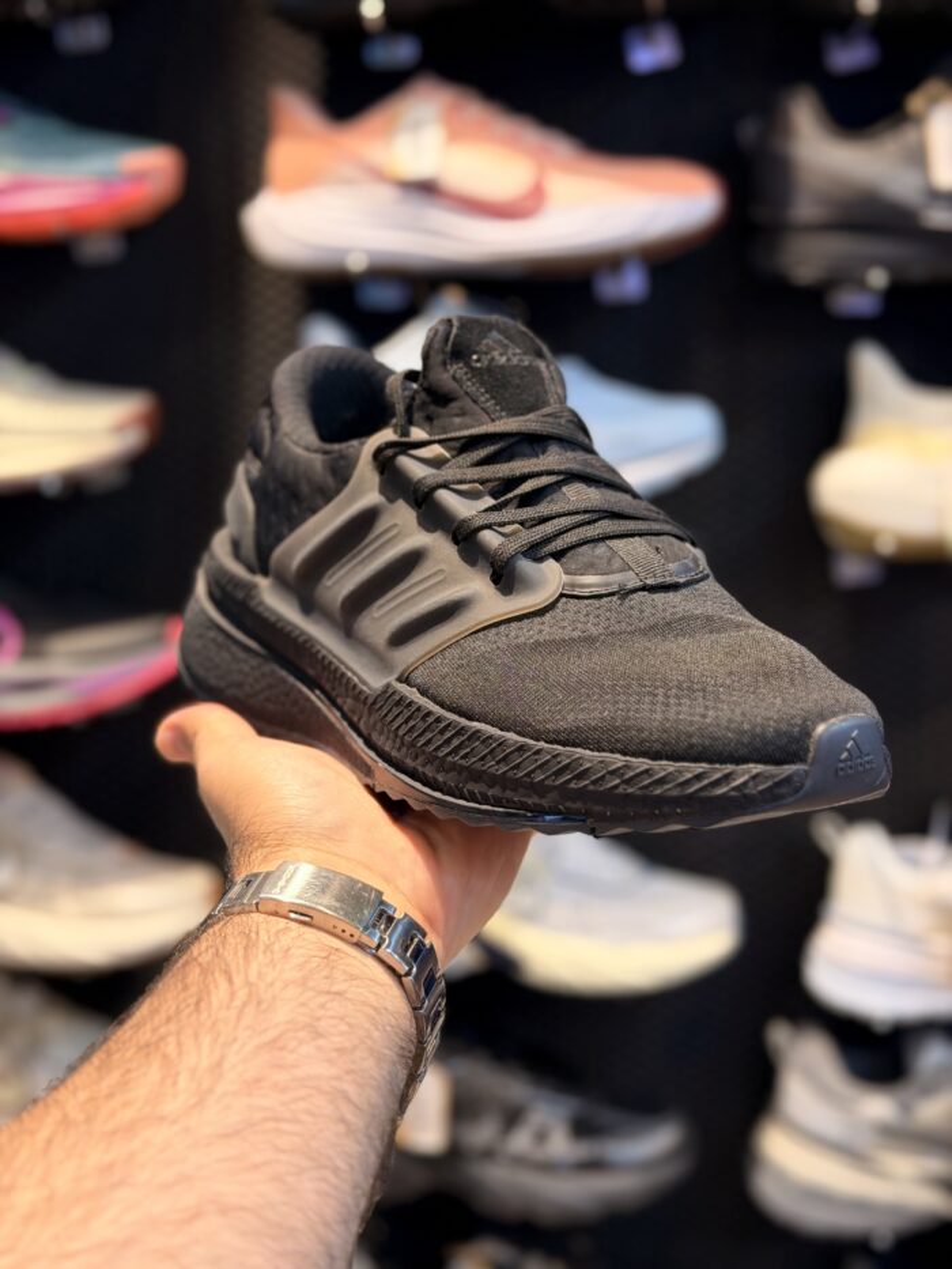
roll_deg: +1.9
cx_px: 476
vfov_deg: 39.7
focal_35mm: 48
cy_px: 634
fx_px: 1760
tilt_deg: -9.6
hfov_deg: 30.3
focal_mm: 6.76
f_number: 1.78
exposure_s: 1/100
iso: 80
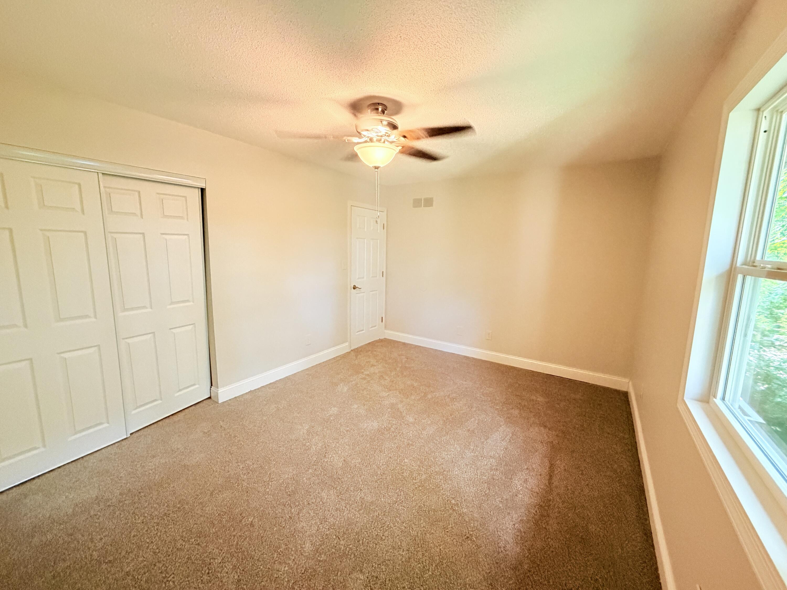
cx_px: 394
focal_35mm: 14
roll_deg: -1.0
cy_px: 295
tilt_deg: -7.8
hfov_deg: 102.1
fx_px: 318
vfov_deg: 85.7
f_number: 2.2
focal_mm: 2.22
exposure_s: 1/60
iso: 500
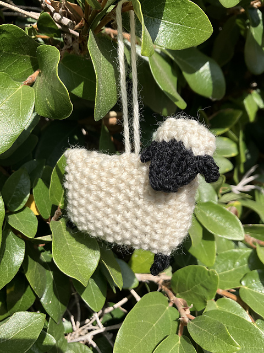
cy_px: 176
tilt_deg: -10.9
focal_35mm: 28
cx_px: 132
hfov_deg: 49.7
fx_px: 285
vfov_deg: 63.4
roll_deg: +1.9
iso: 32
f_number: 1.8
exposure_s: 1/2208
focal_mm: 3.99
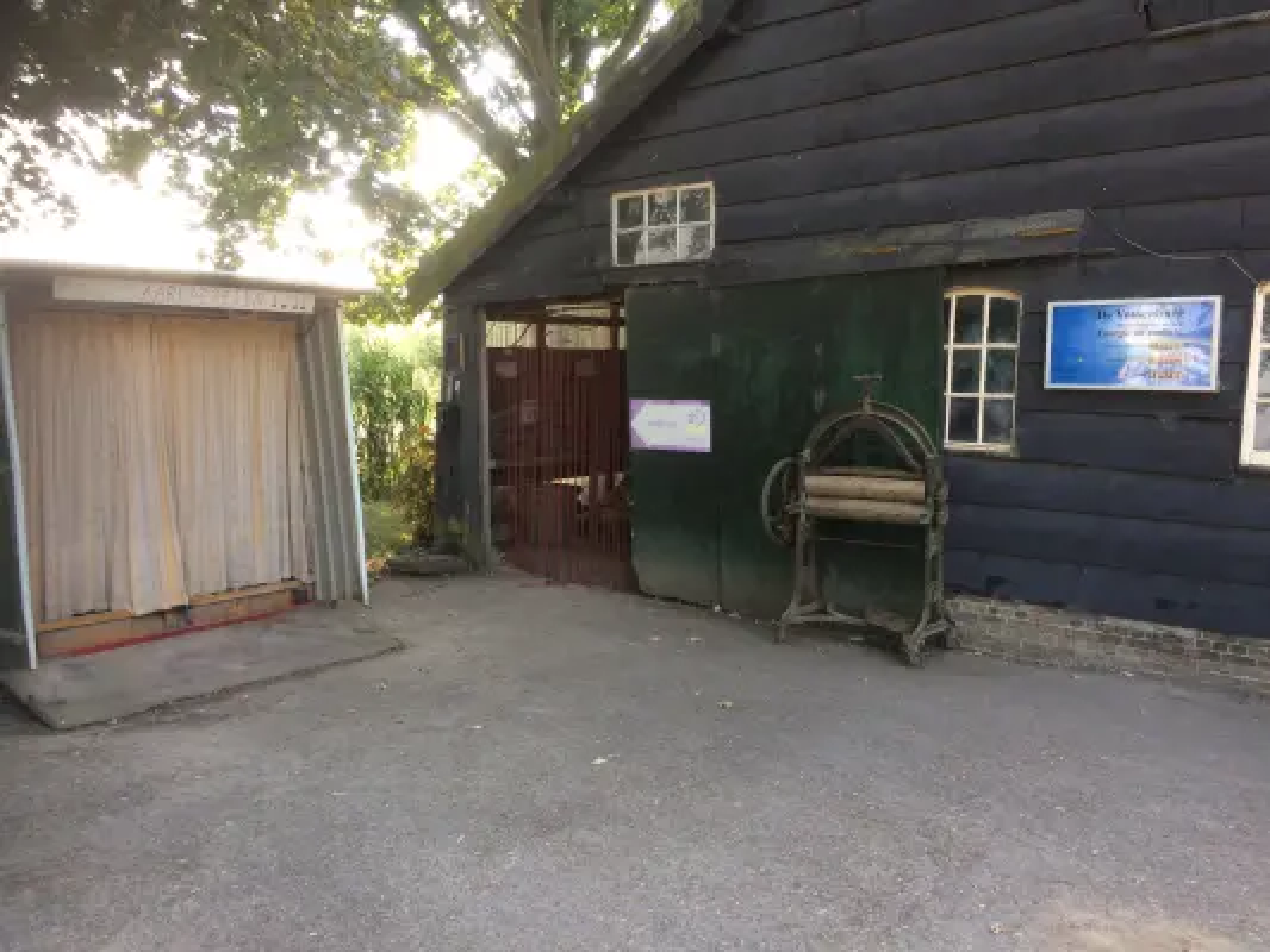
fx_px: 1064
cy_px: 476
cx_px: 635
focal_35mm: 29
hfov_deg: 61.6
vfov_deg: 48.2
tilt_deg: -5.0
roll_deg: +0.7
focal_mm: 4.15
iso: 40
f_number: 2.2
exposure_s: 1/100
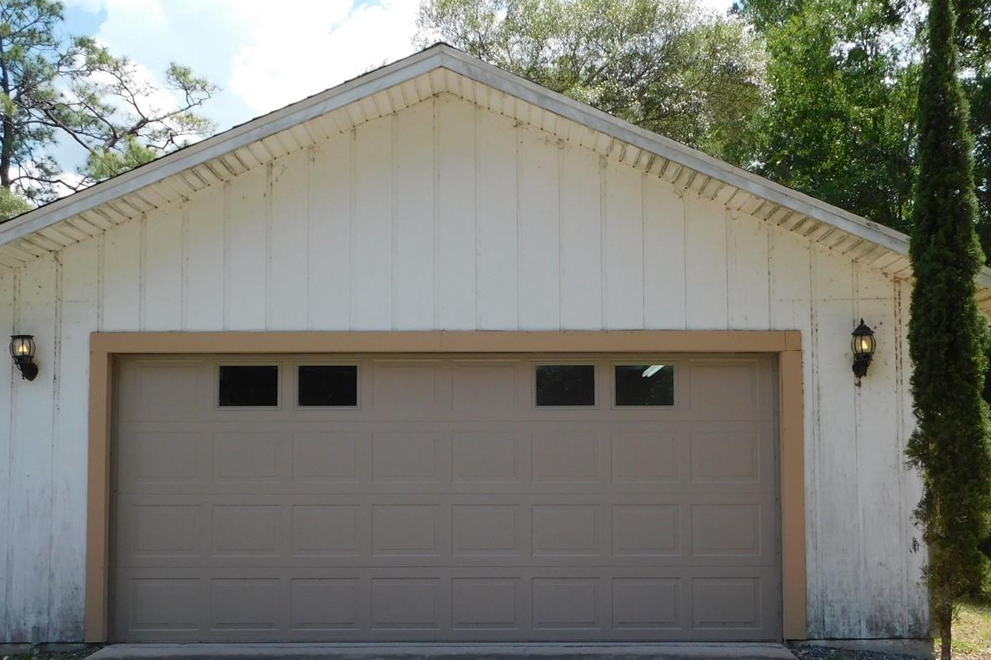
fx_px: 1156
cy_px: 390
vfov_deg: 31.8
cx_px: 508
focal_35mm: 42
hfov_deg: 46.4
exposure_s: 1/1000
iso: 125
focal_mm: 5.3
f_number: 3.2
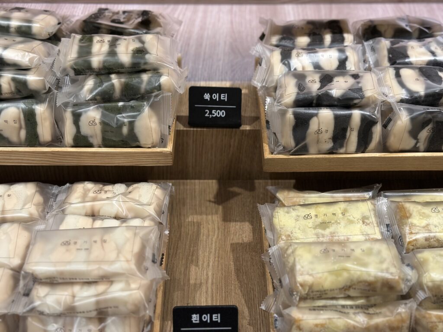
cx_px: 222
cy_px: 166
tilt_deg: -42.3
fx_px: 614
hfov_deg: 39.7
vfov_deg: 30.3
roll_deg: +0.4
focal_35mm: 48
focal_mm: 6.86
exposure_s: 1/60
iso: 80
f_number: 1.78
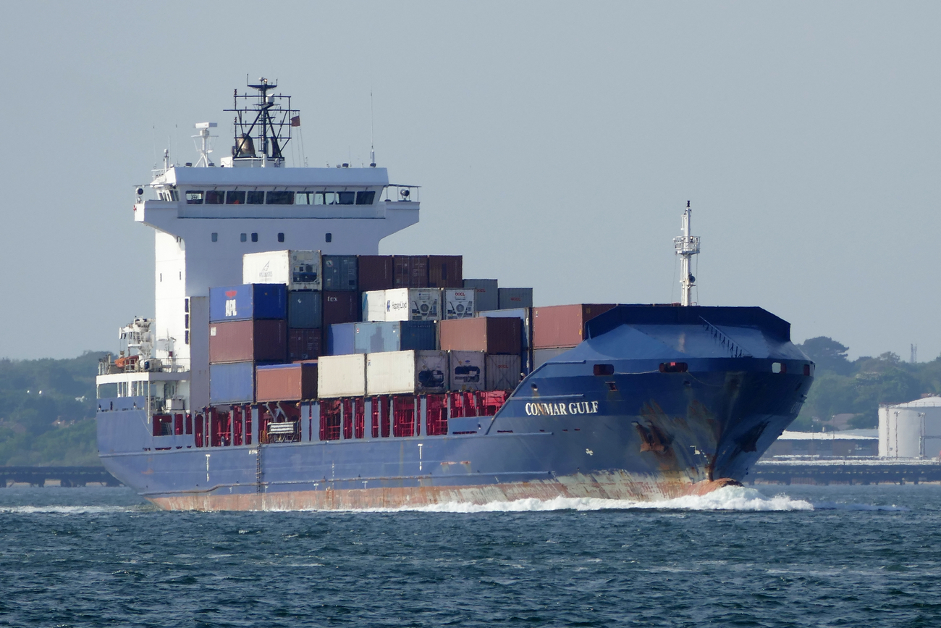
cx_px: 470
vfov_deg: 1.7
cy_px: 314
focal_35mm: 786
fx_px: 20546
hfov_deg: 2.6
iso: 125
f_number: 4
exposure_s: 1/1600
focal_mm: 146
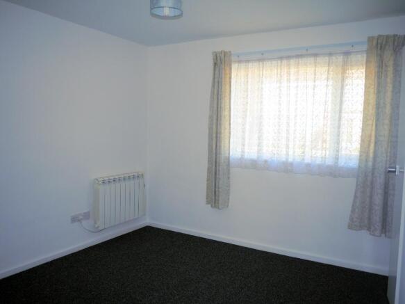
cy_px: 152
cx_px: 202
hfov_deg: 63.5
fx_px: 328
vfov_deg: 49.7
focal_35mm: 28
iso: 160
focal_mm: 14
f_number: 3.2
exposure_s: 1/160
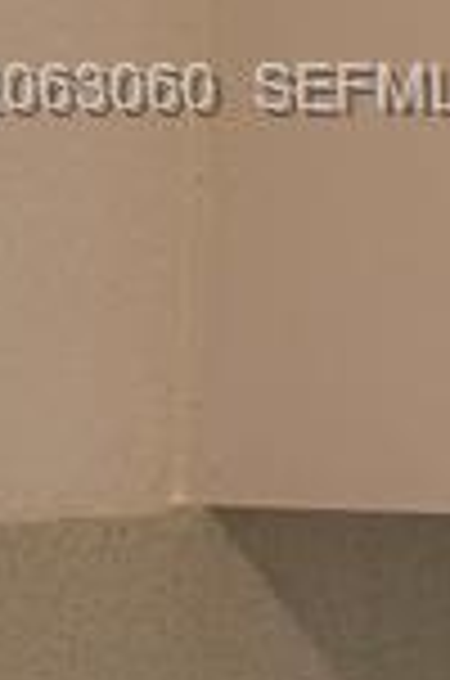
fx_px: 3748
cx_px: 1904
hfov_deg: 5.7
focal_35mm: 199
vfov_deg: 10.3
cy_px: 95
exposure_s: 1/60
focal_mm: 6.76
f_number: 1.78
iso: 125
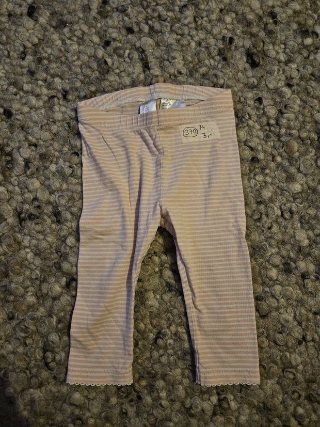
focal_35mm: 23
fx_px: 284
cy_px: 214
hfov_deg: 58.9
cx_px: 160
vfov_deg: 73.9
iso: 640
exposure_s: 1/25
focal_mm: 5.4
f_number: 1.8
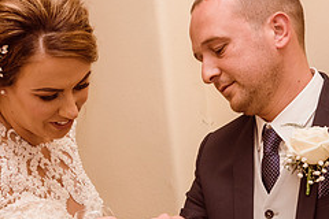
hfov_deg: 15.4
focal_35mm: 133
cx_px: 111
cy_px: 201
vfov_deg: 10.3
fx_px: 1215
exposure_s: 1/80
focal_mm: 55
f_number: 5.6
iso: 500
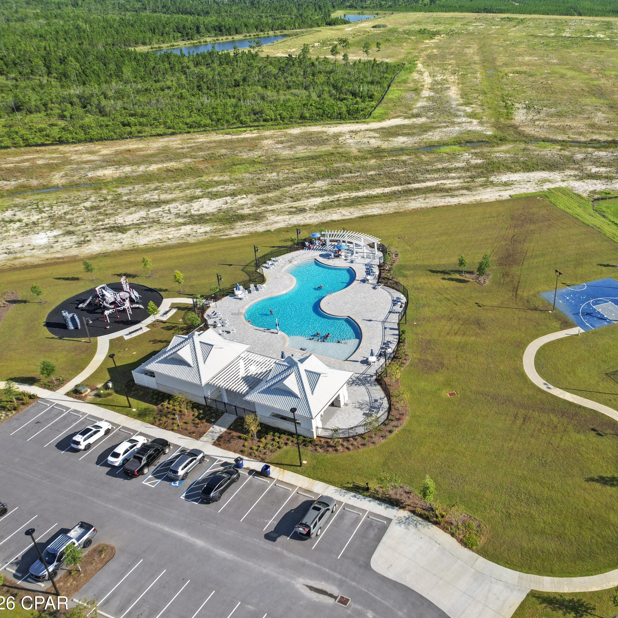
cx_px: 440
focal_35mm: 29
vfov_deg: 55.6
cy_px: 313
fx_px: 586
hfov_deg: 53.8
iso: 100
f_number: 2.8
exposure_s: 1/1250
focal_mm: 8.38
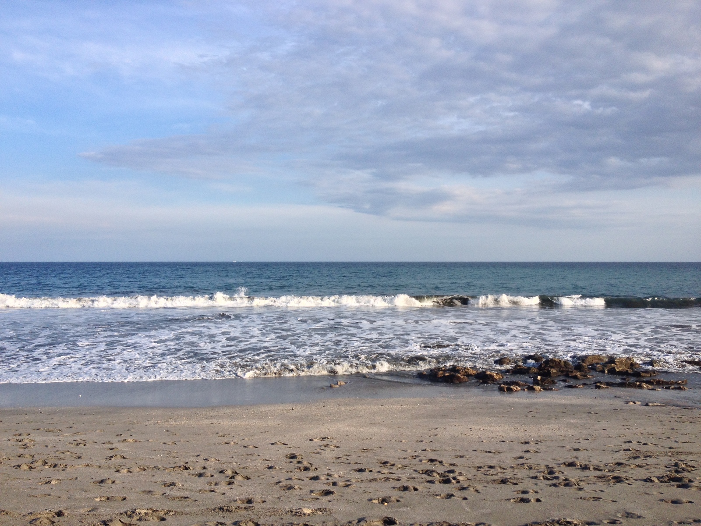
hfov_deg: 52.6
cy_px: 263
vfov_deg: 40.7
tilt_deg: -2.7
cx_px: 350
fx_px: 709
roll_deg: -0.7
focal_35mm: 35
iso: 50
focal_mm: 4.28
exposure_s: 1/1727
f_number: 2.4
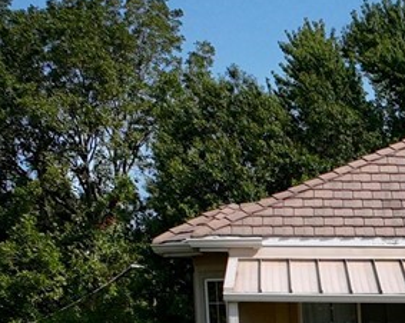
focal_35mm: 159
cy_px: 622
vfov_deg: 9.2
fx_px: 1905
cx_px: 793
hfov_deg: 11.1
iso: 110
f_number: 2.8
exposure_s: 1/1600
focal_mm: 12.29
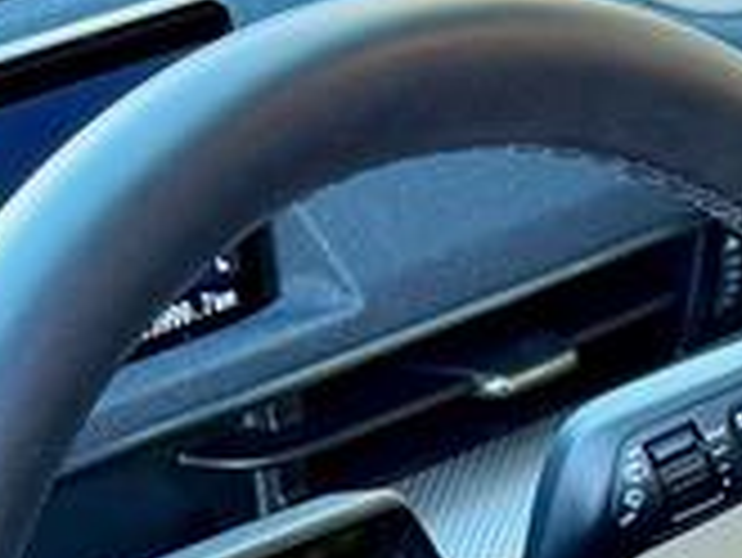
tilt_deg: -39.6
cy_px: 1516
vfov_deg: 7.3
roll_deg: -4.7
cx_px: 1084
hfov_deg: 10.3
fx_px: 3990
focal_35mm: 186
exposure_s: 1/74
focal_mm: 6.76
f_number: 1.78
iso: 200
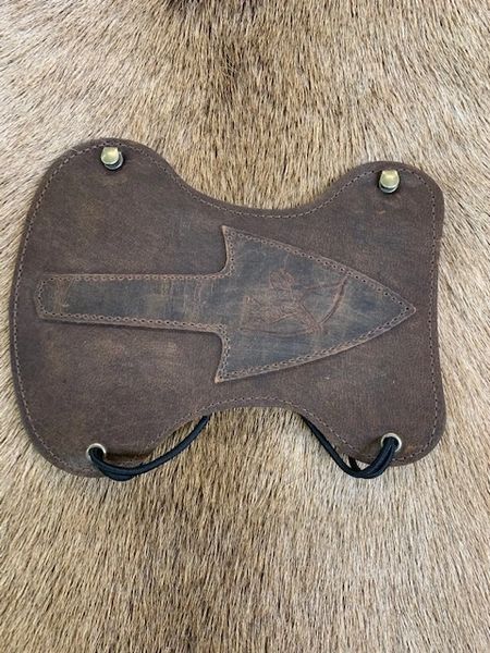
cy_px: 326
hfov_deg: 53.1
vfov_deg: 67.3
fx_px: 491
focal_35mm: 26
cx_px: 245
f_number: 1.8
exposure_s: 1/60
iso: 125
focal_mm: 4.25
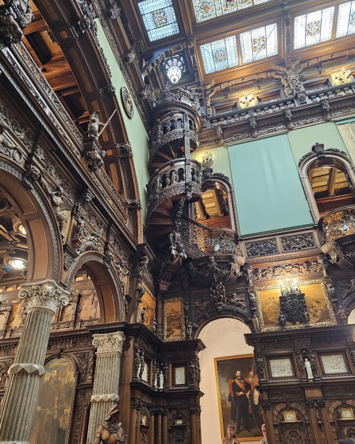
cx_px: 179
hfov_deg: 56.8
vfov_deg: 68.0
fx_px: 328
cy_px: 239
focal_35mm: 25
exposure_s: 1/25
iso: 640
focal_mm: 6.3
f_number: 1.7
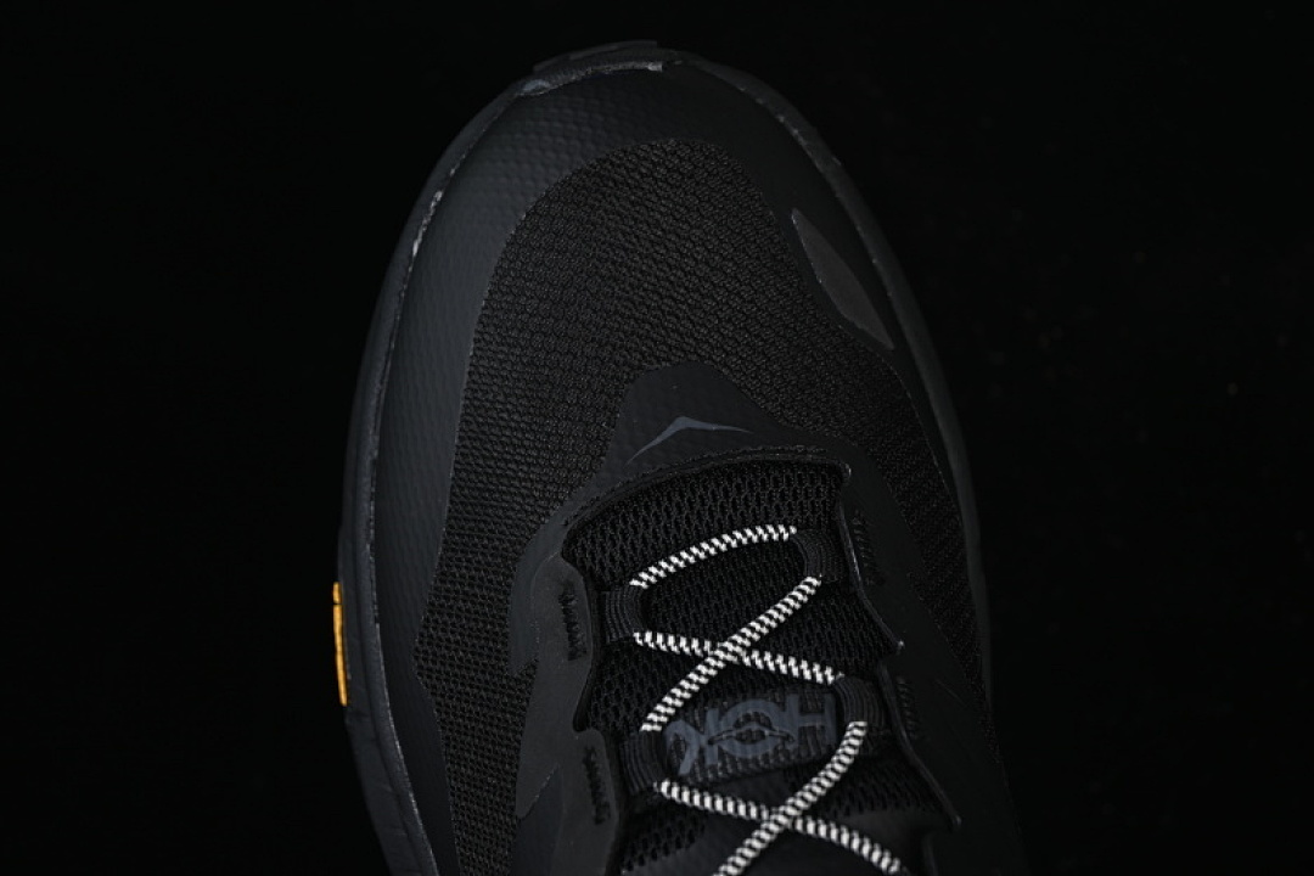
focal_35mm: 75
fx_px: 2737
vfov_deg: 18.2
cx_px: 657
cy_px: 438
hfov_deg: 27.0
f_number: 6.3
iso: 160
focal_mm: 50
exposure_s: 1/50
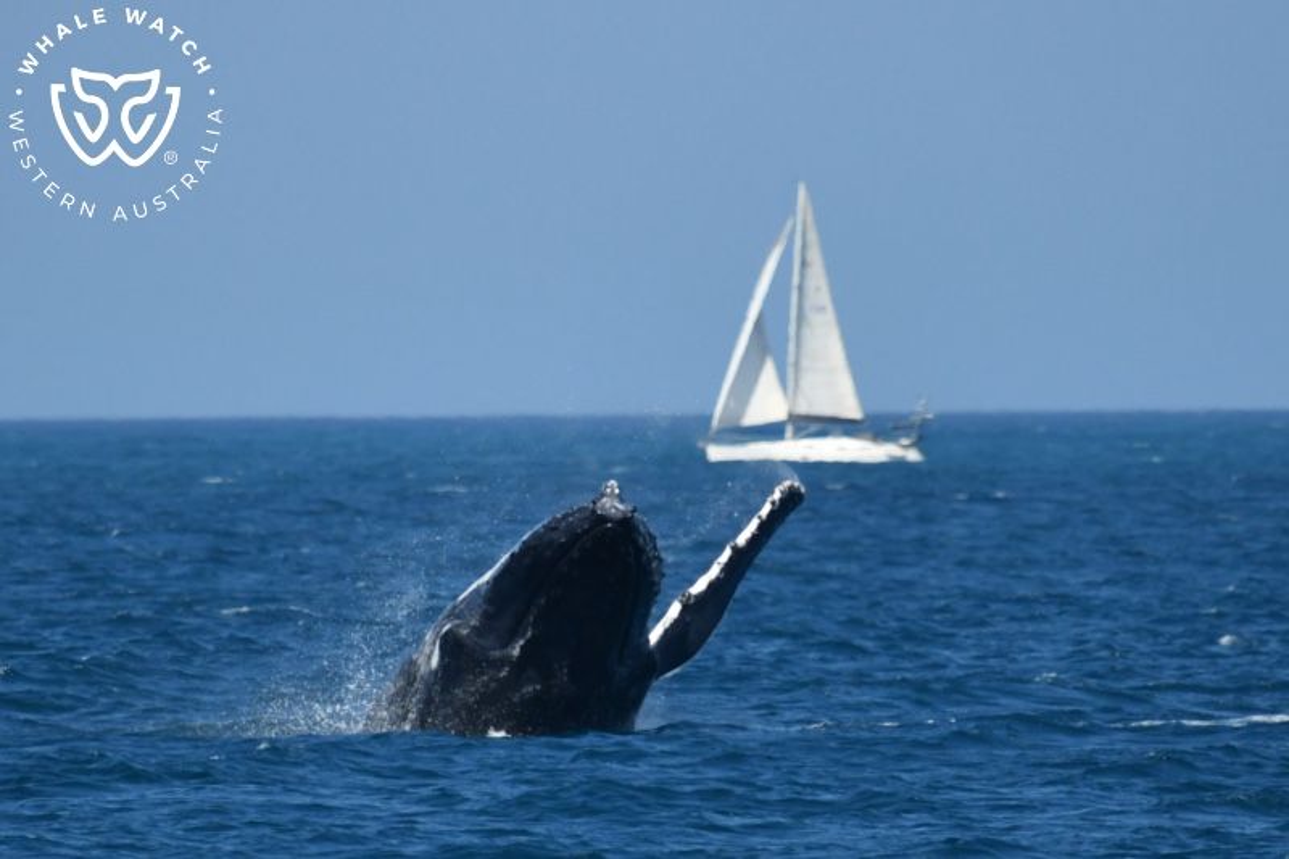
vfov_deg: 2.3
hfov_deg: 3.4
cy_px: 430
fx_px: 21478
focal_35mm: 600
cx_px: 644
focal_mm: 600
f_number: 6.3
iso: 1000
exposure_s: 1/8000
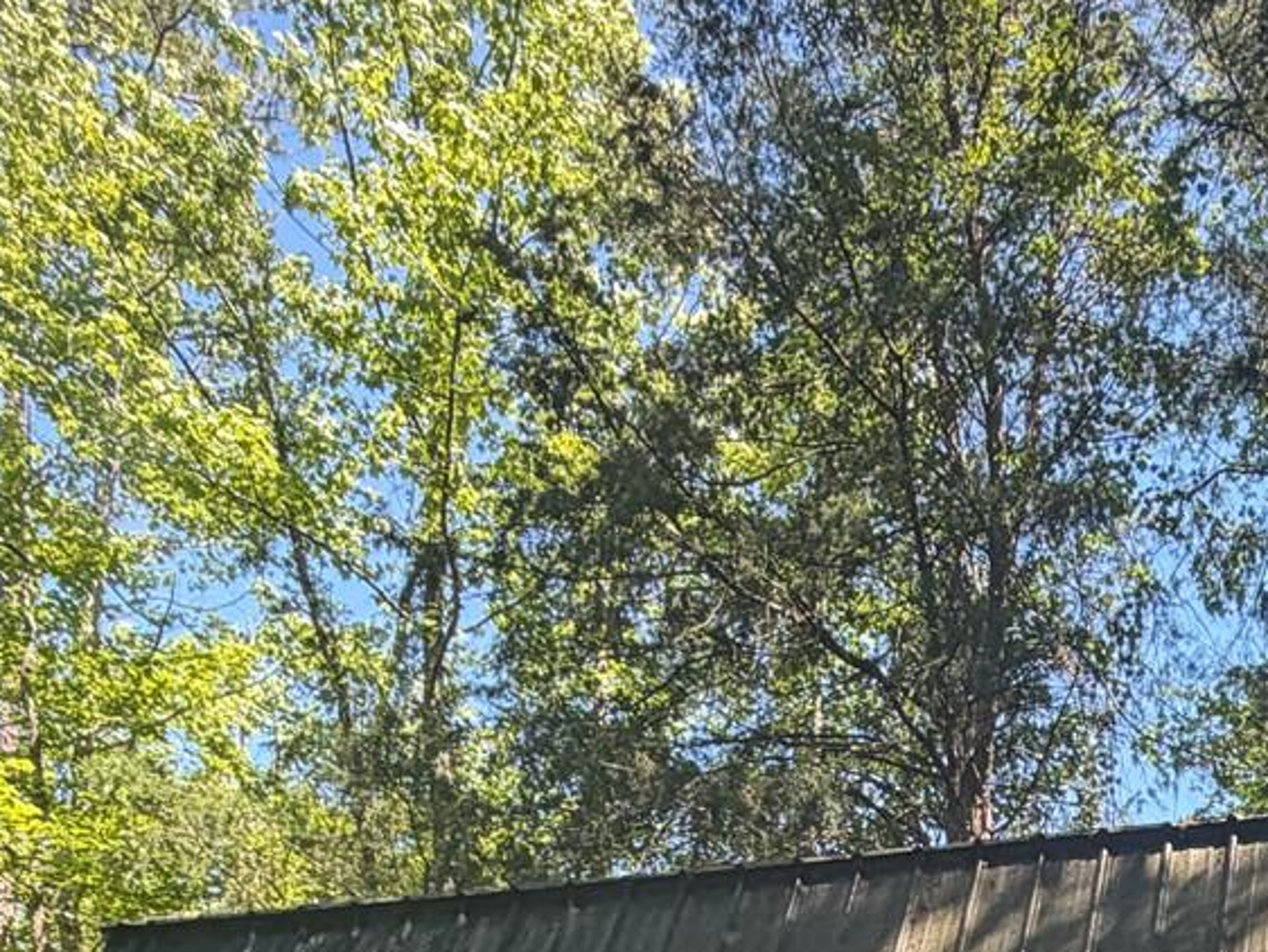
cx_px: 1212
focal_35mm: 51
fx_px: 1869
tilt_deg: +1.6
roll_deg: -0.6
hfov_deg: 34.7
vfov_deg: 23.7
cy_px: 1365
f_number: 2.2
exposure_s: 1/153
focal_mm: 2.22
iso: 40
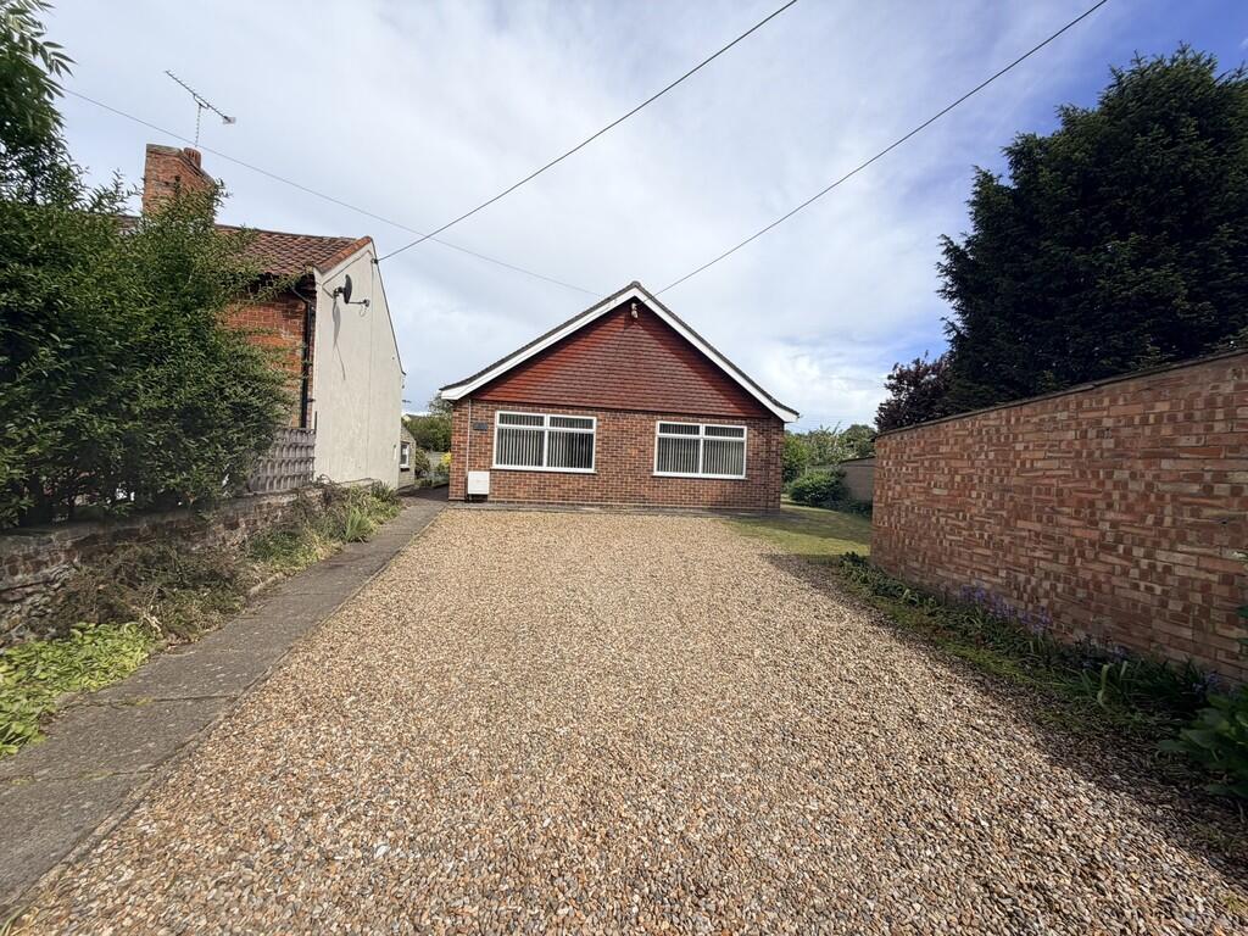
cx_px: 624
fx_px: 505
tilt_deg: -5.8
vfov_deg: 85.7
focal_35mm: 14
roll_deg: -2.6
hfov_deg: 102.1
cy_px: 468
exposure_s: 1/1125
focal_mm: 2.22
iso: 20
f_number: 2.2
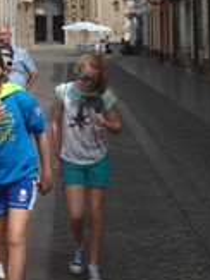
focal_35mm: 128
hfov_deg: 11.2
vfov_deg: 15.1
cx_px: -82
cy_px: -7
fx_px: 1037
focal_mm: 6.6
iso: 80
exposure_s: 1/1000
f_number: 3.8
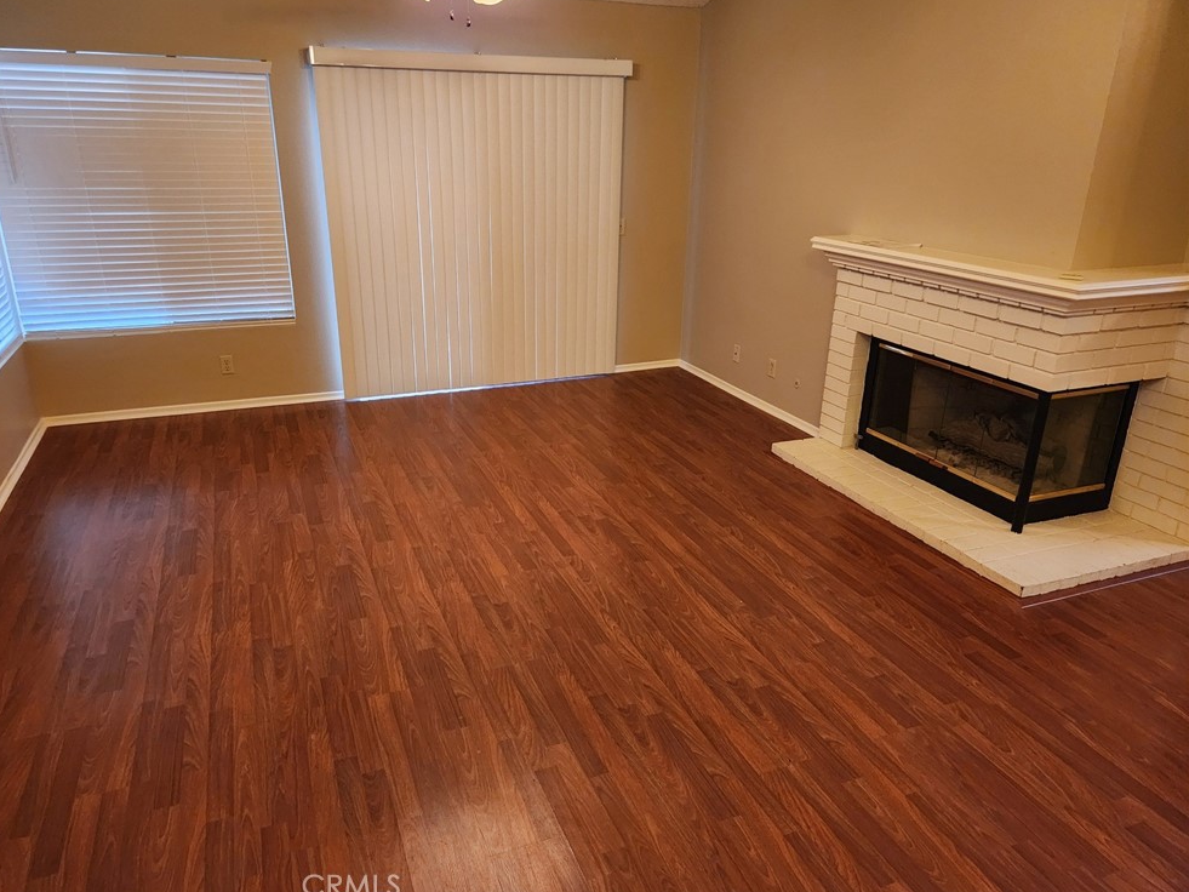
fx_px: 824
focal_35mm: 24
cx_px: 570
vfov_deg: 56.8
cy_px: 438
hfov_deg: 71.6
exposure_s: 1/120
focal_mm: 5.4
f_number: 1.8
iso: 1000
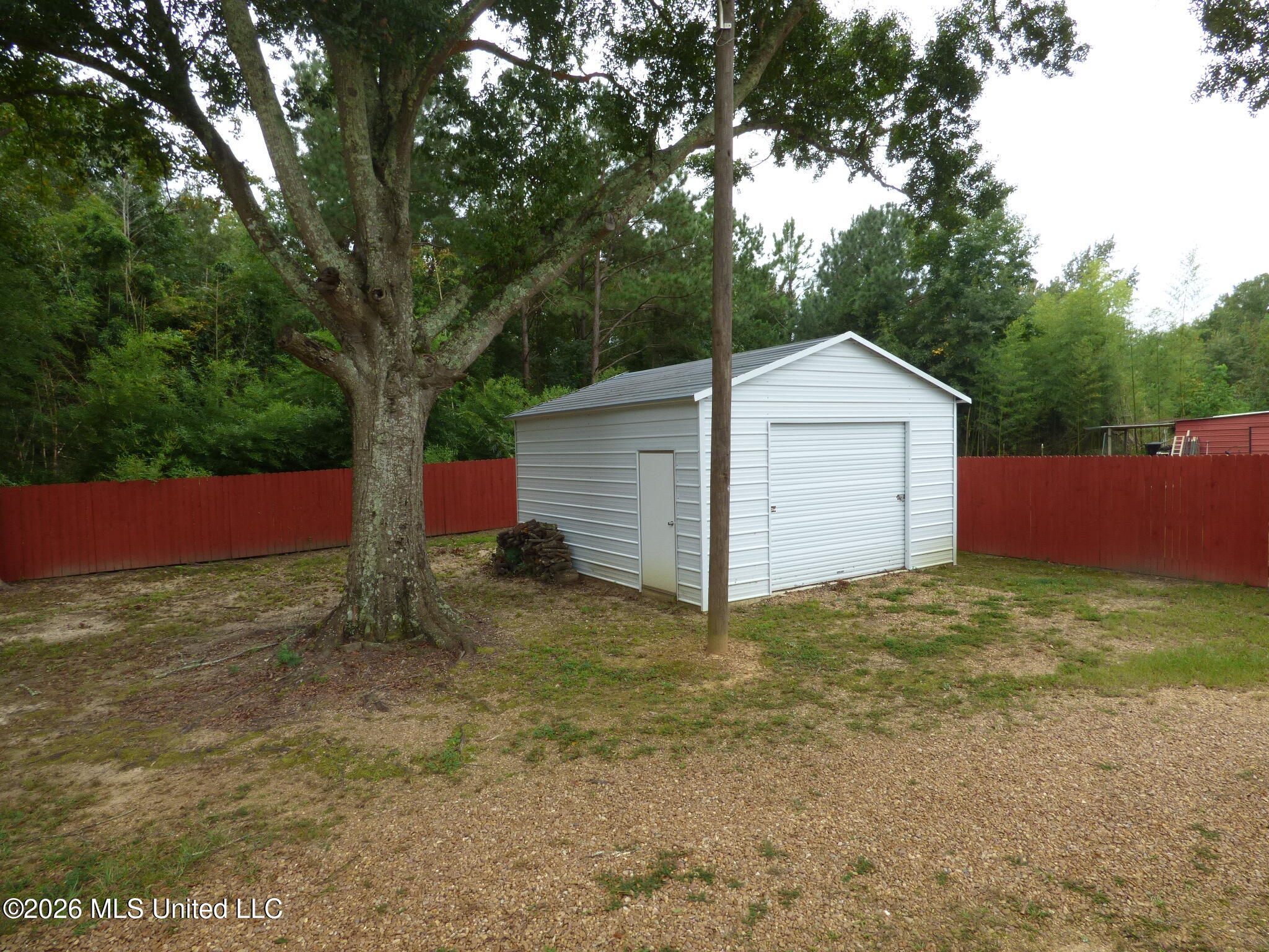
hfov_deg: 81.7
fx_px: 733
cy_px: 476
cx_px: 634
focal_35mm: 20
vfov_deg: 66.0
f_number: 5
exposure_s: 1/125
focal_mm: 3.58
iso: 100
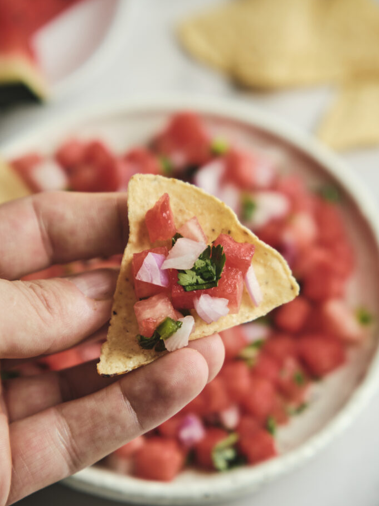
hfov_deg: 13.0
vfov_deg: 17.3
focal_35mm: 114
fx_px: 1665
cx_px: 190
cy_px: 271
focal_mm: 70
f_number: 2.8
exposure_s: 1/250
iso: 200
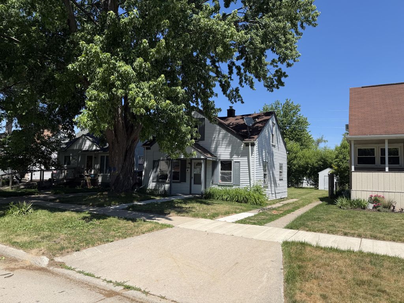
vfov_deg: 56.8
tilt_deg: +5.5
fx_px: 280
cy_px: 152
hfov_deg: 71.6
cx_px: 202
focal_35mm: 24
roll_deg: -0.8
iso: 80
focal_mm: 6.76
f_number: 1.78
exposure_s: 1/4405
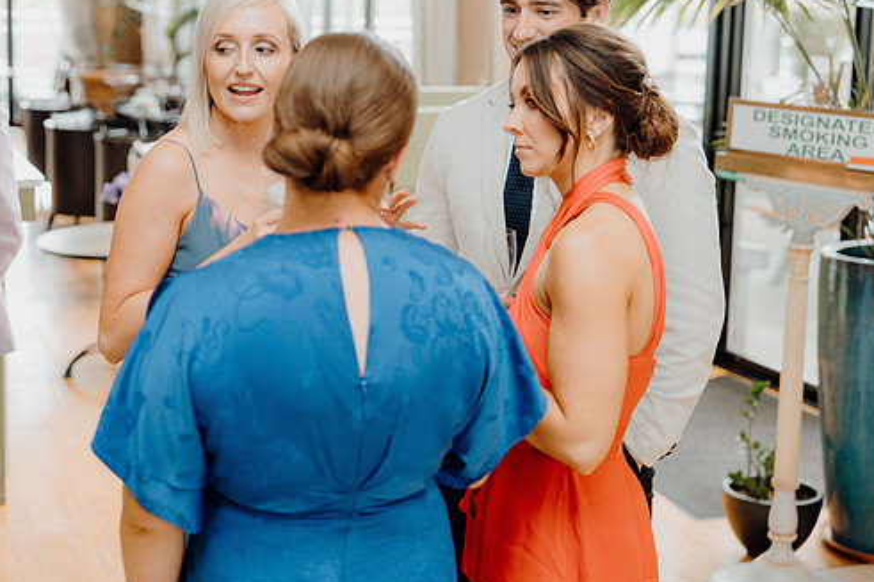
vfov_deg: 20.9
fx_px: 1577
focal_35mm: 65
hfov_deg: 30.9
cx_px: 384
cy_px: 252
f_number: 2.8
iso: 1250
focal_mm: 55
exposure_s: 1/200
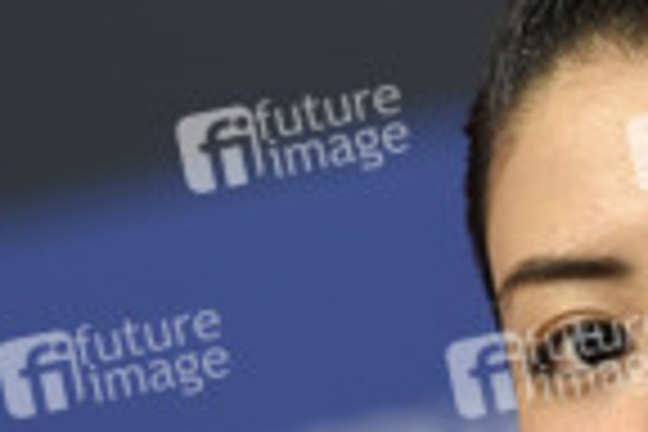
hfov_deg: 2.3
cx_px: 623
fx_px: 16091
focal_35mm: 894
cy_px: 477
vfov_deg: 1.5
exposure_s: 1/400
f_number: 3.2
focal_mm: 190
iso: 640
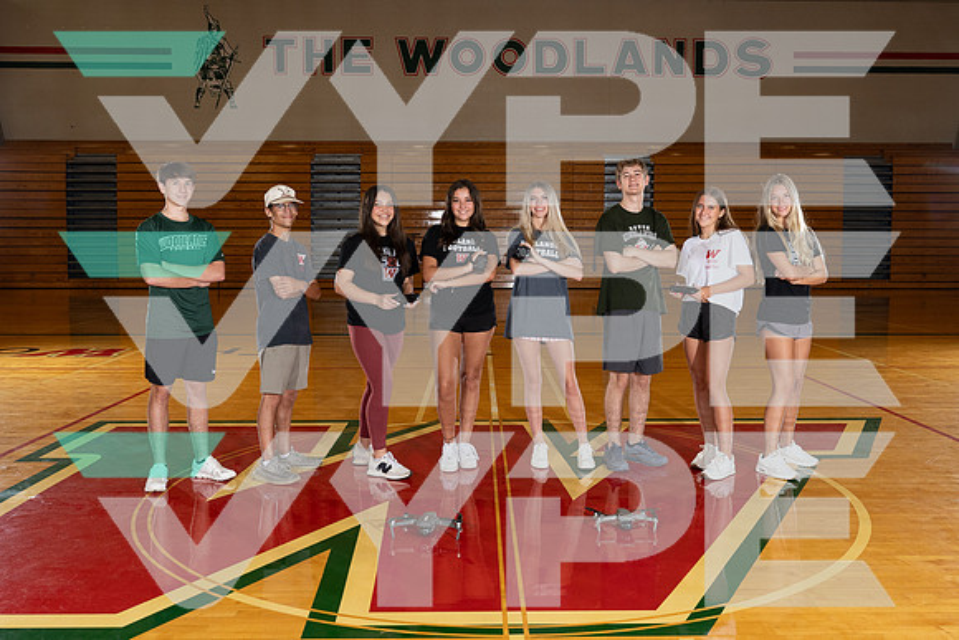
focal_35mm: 34
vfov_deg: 38.9
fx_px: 905
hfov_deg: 55.8
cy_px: 299
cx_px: 491
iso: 1600
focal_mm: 30
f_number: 9
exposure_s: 1/250
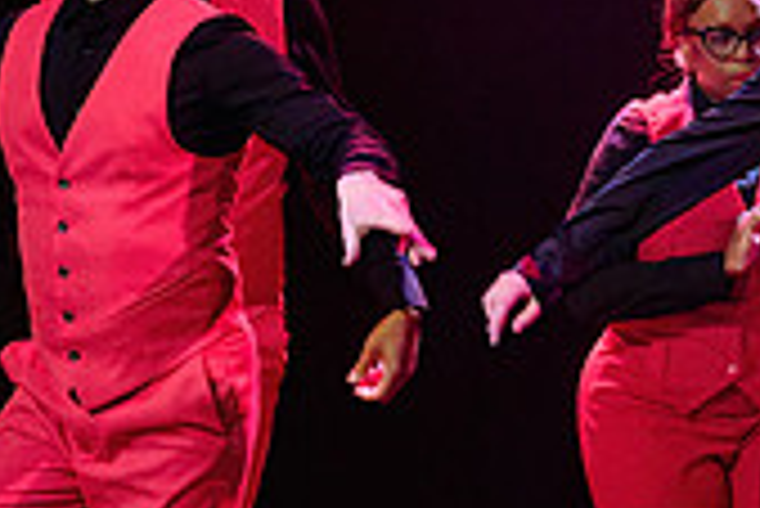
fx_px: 10078
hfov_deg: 4.3
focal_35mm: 477
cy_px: -6
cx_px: 895
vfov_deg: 2.9
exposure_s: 1/250
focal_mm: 112
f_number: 2.8
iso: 1600
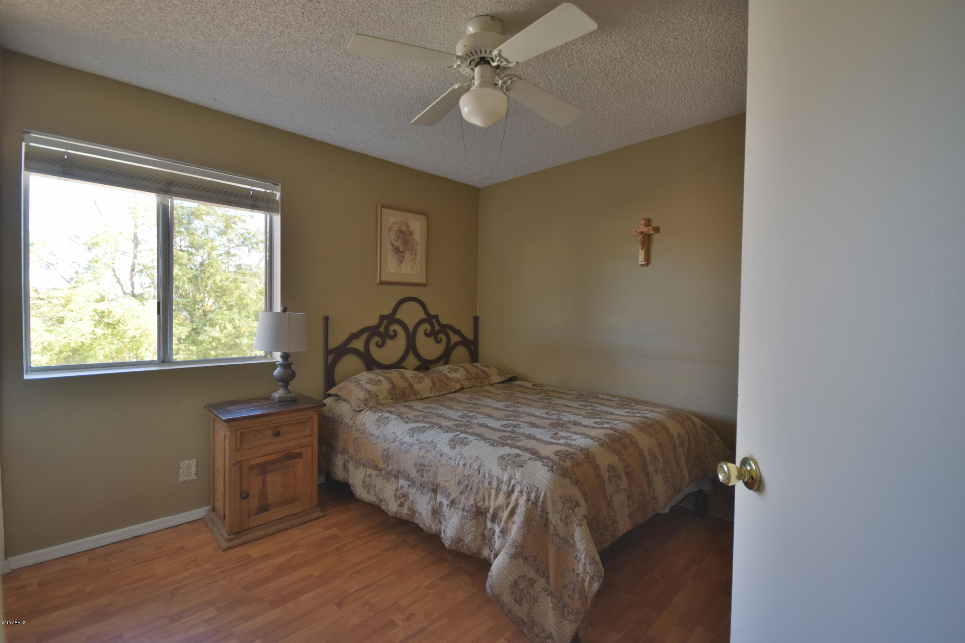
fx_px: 402
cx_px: 482
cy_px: 322
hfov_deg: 100.4
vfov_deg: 77.3
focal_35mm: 15
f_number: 4.5
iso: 800
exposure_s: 1/80
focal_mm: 10
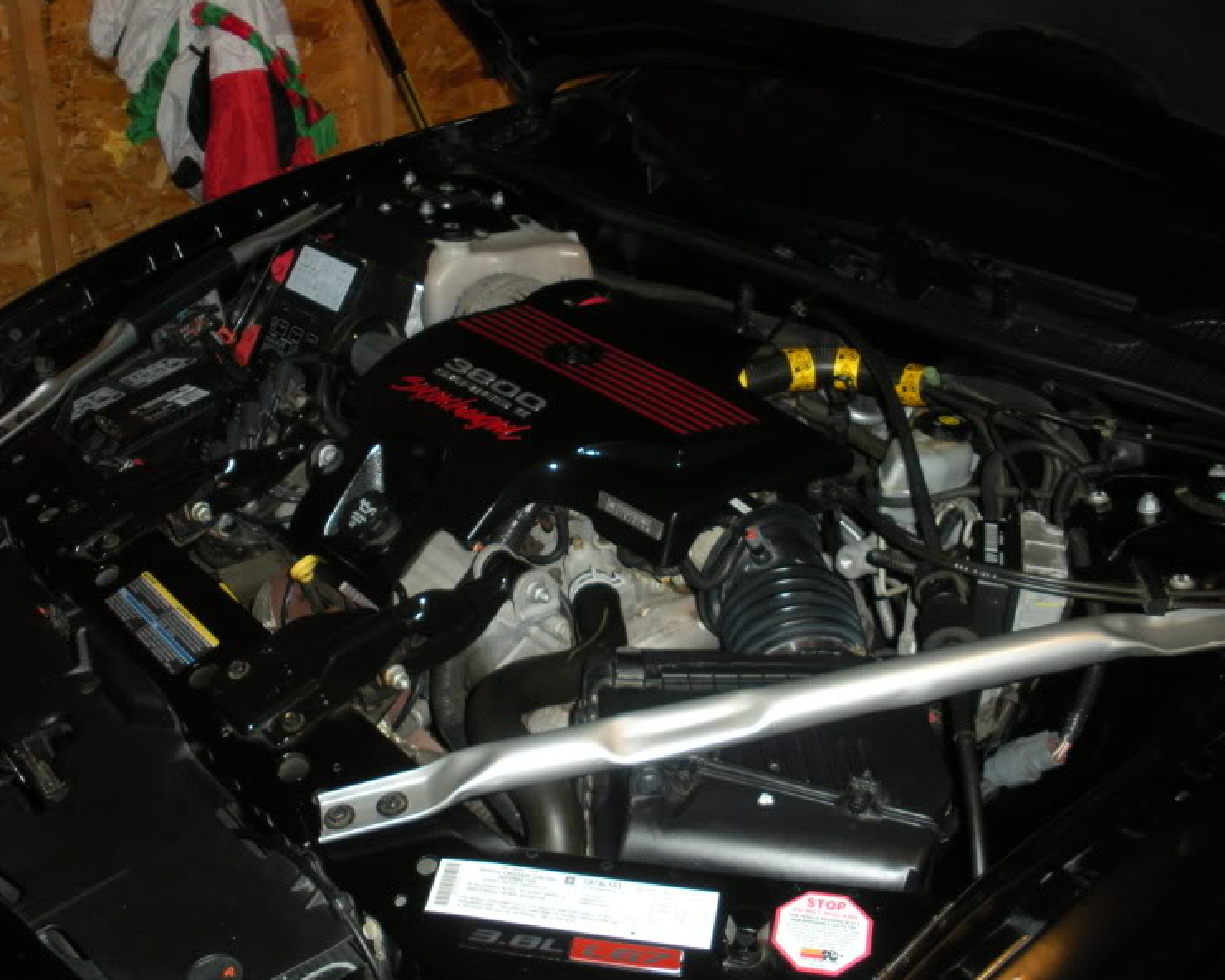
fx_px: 1378
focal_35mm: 38
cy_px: 492
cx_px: 611
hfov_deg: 47.9
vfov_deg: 39.2
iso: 199
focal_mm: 6.3
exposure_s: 1/60
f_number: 3.5
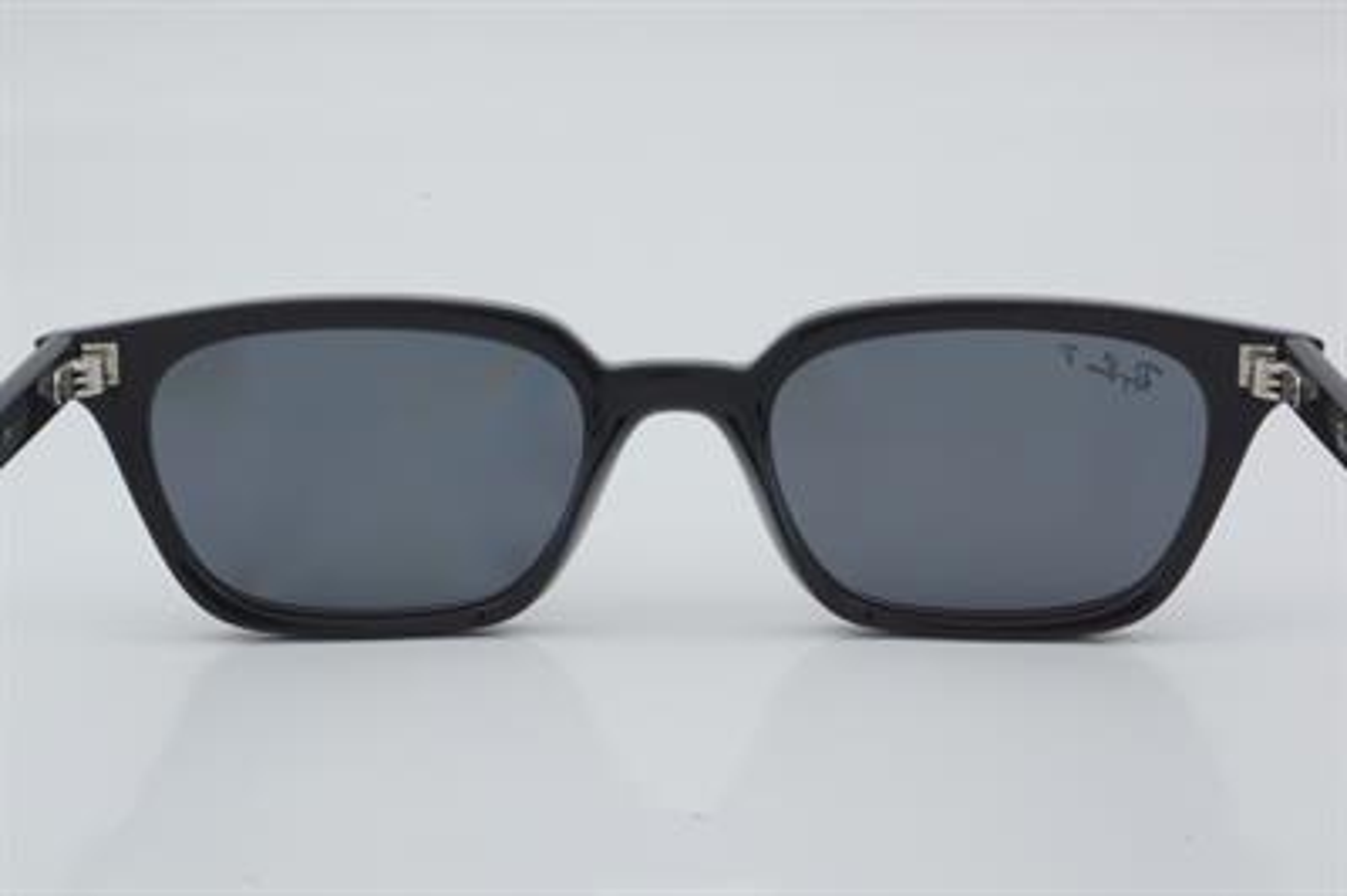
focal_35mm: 82
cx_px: 674
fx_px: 3084
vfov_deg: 16.5
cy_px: 448
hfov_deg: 24.6
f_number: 29
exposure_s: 1/4
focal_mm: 55
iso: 100
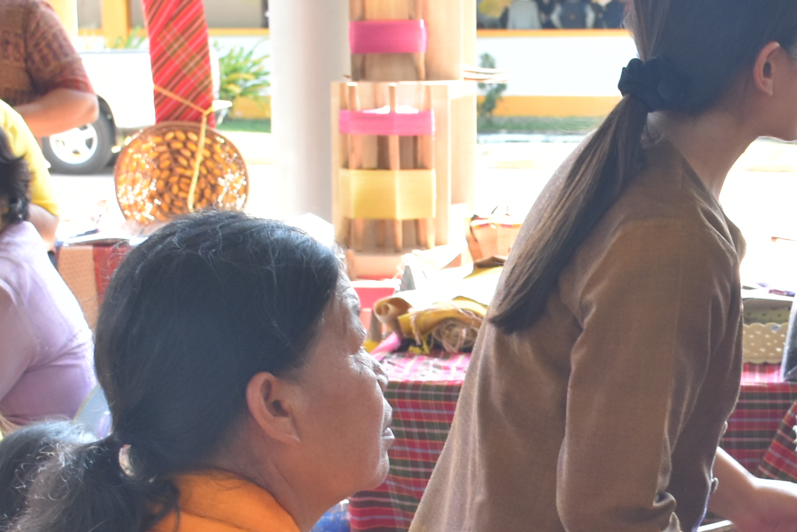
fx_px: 2583
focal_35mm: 117
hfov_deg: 17.2
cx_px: 776
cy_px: 470
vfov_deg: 11.7
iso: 450
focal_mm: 23
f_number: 5.6
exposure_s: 1/125
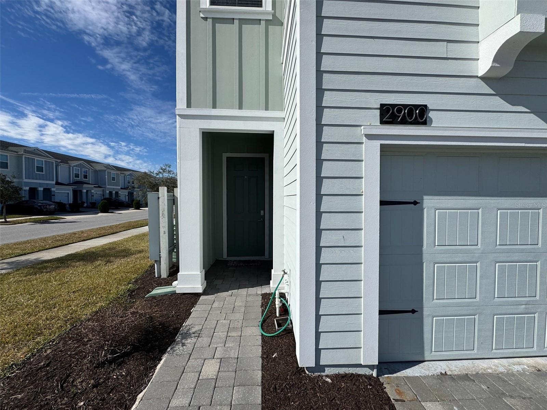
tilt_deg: -2.3
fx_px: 221
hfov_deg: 102.1
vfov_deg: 85.7
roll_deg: +1.0
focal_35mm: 14
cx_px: 274
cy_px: 205
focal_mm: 2.22
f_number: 2.2
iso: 40
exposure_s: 1/3906
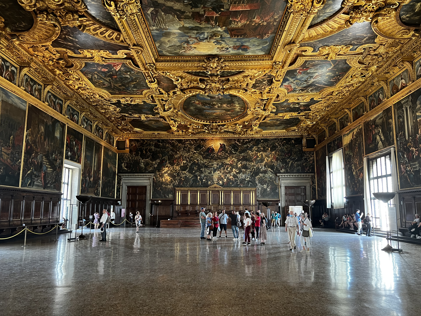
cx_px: 214
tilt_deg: +6.3
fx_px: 328
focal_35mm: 27
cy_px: 162
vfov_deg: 51.3
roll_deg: +0.6
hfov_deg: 65.3
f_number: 1.5
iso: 250
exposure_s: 1/50
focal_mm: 5.7
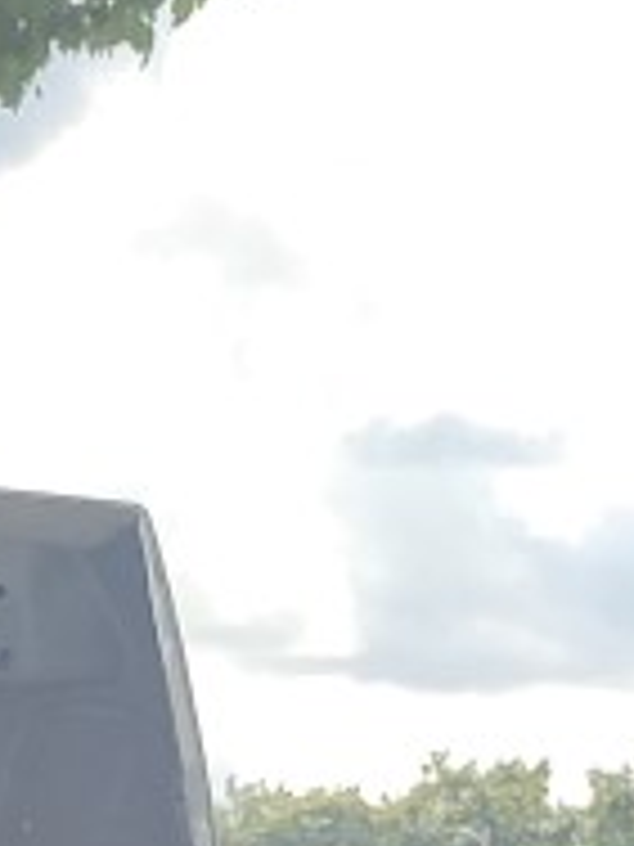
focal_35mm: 184
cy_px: 2678
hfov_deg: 7.6
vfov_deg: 8.6
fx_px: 4493
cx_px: -800
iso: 50
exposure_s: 1/456
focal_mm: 5.89
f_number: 1.89
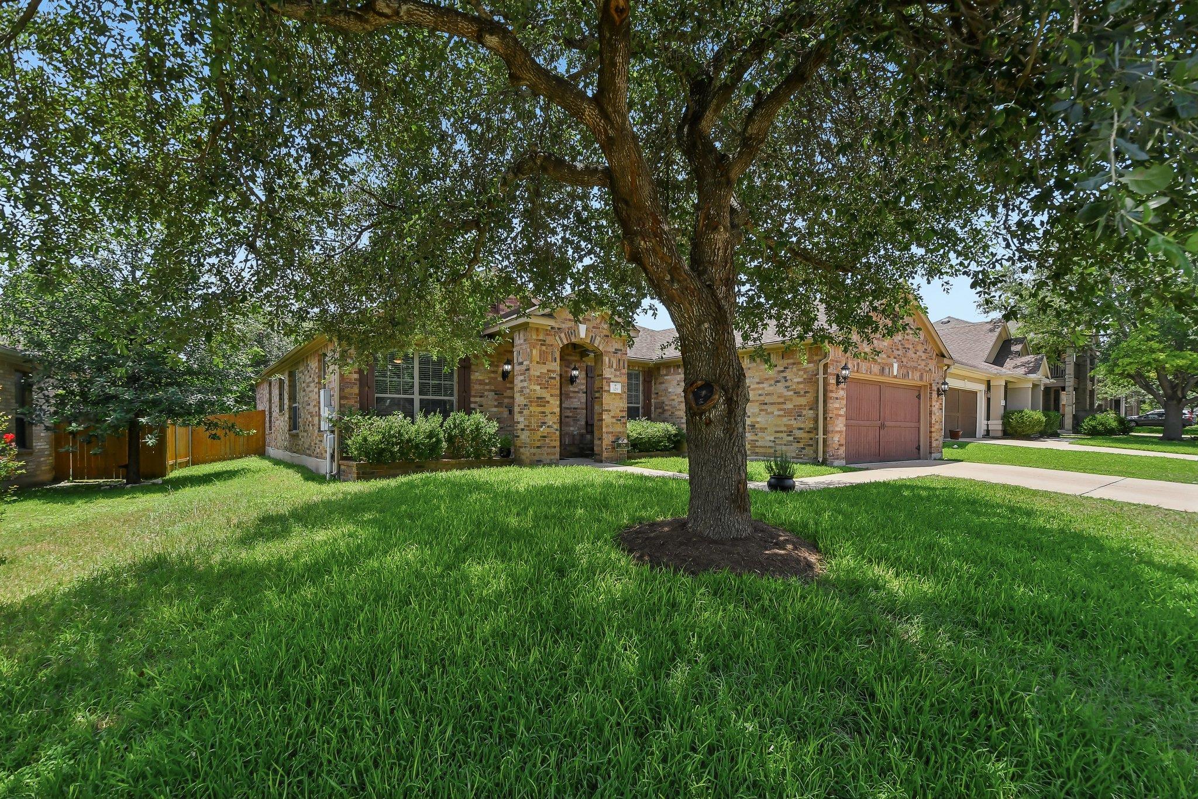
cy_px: 400
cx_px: 599
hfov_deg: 100.4
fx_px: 499
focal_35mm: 15
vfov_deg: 77.3
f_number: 8
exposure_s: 1/400
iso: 400
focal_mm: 10
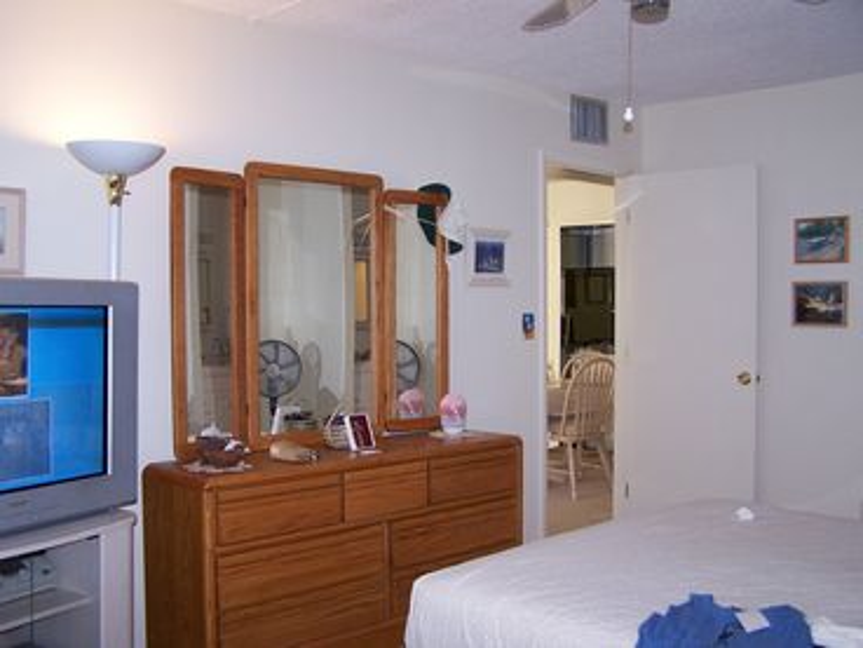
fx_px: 947
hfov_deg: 49.0
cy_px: 324
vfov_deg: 37.7
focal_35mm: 38
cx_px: 432
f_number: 2.8
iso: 140
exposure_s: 1/60
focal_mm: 6.3
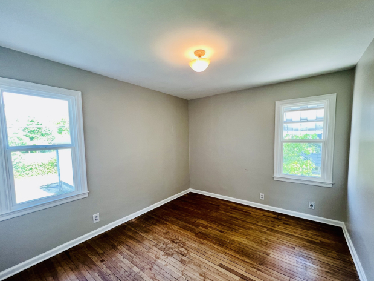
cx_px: 189
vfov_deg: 85.5
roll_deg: +0.9
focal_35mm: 14
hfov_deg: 102.1
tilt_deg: -4.9
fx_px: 151
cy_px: 150
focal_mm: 1.57
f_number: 1.8
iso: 125
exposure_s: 1/60
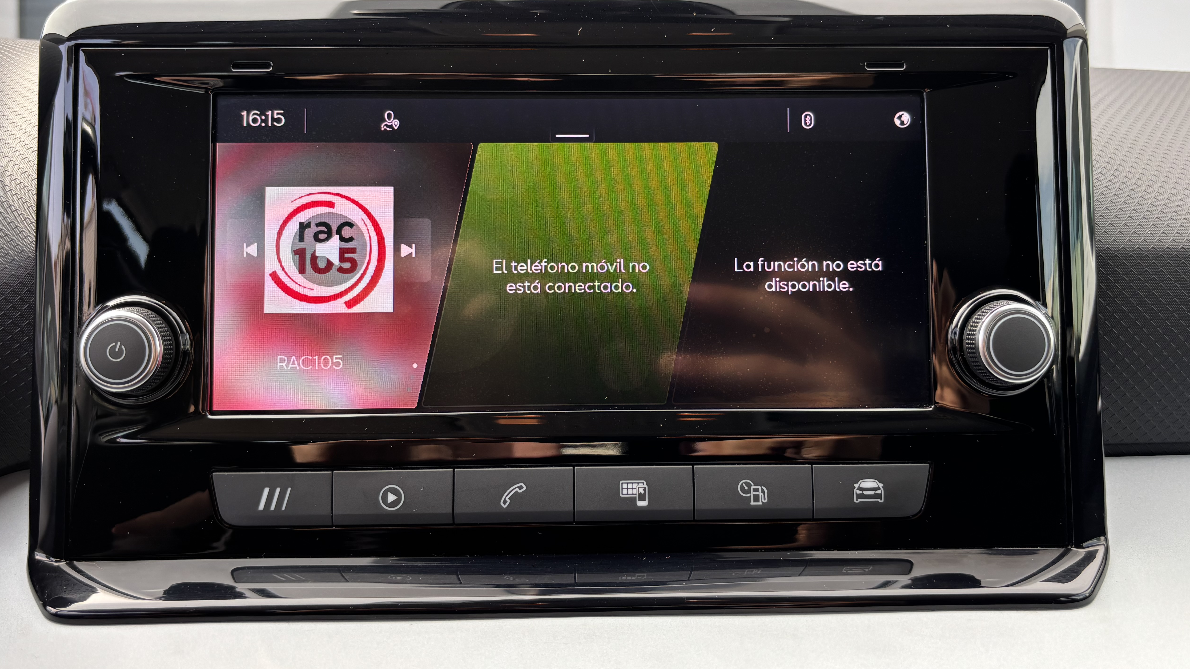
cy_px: 274
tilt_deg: -0.5
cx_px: 599
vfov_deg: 36.6
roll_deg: +0.6
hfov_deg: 61.0
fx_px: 1010
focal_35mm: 32
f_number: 1.6
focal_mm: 5.96
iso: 32
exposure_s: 1/126
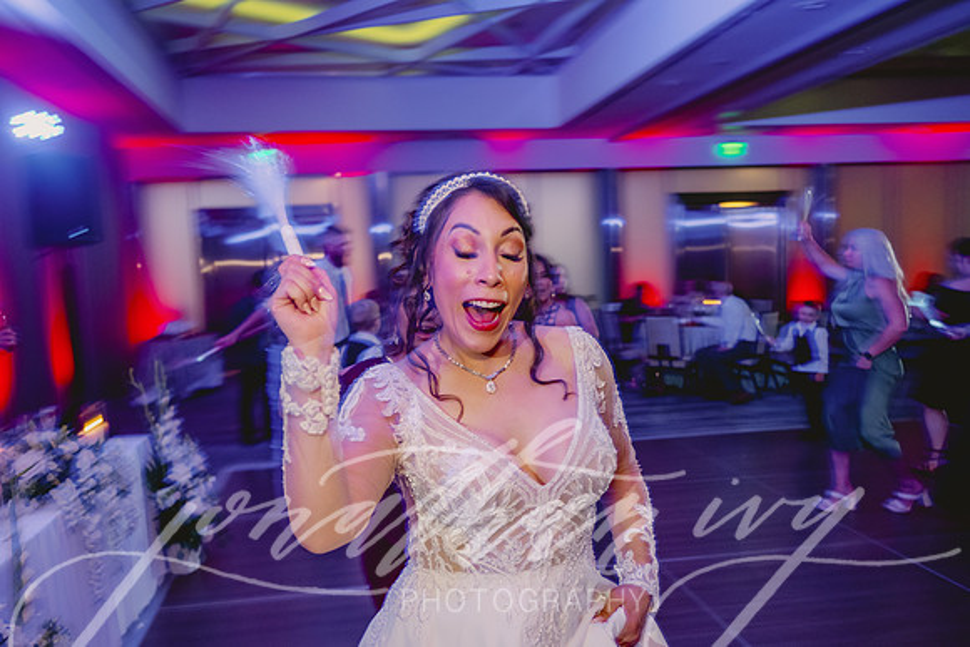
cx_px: 448
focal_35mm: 27
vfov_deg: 47.6
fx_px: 734
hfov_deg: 66.8
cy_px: 320
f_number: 2.8
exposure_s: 1/80
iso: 1600
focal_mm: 24
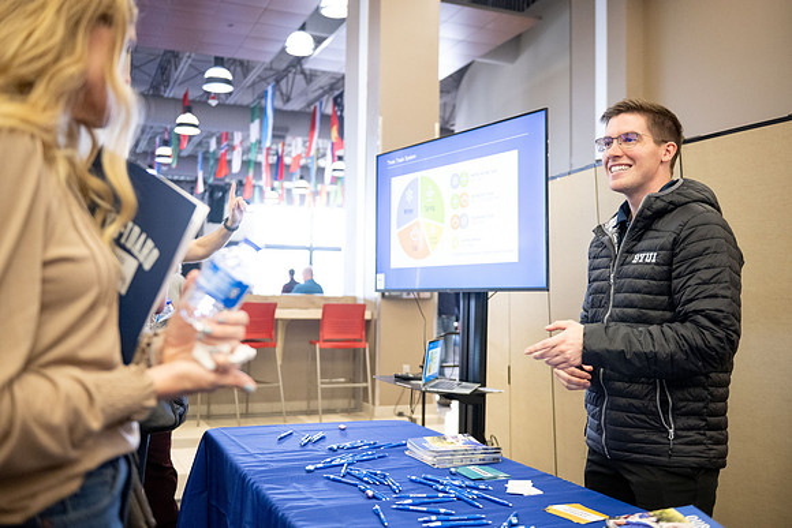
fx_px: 770
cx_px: 396
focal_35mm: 35
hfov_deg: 54.4
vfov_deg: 37.9
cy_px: 264
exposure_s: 1/200
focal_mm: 35
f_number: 2.8
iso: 3200
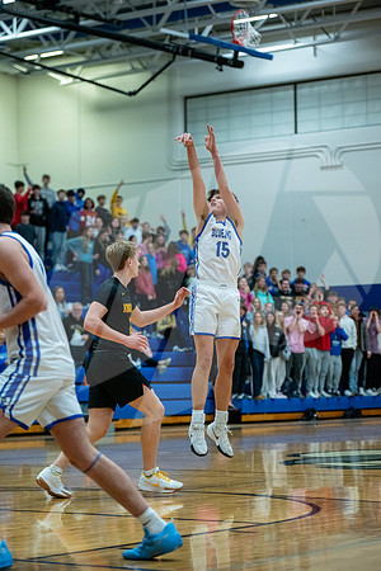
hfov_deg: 13.7
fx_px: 1587
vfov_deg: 20.4
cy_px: 286
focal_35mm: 100
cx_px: 190
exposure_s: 1/1000
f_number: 2.8
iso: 6400
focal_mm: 100
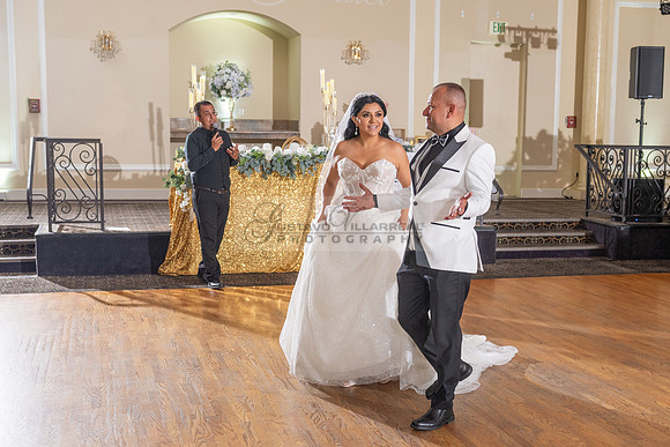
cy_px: 264
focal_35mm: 52
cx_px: 386
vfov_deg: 26.0
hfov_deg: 38.1
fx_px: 968
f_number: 4
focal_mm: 44
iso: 800
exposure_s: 1/160
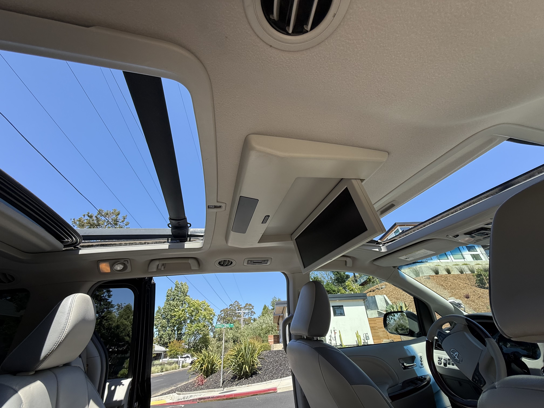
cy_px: 204
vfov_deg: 85.7
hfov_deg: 102.1
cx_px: 272
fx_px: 220
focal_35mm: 14
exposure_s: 1/619
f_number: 2.2
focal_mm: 2.22
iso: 64
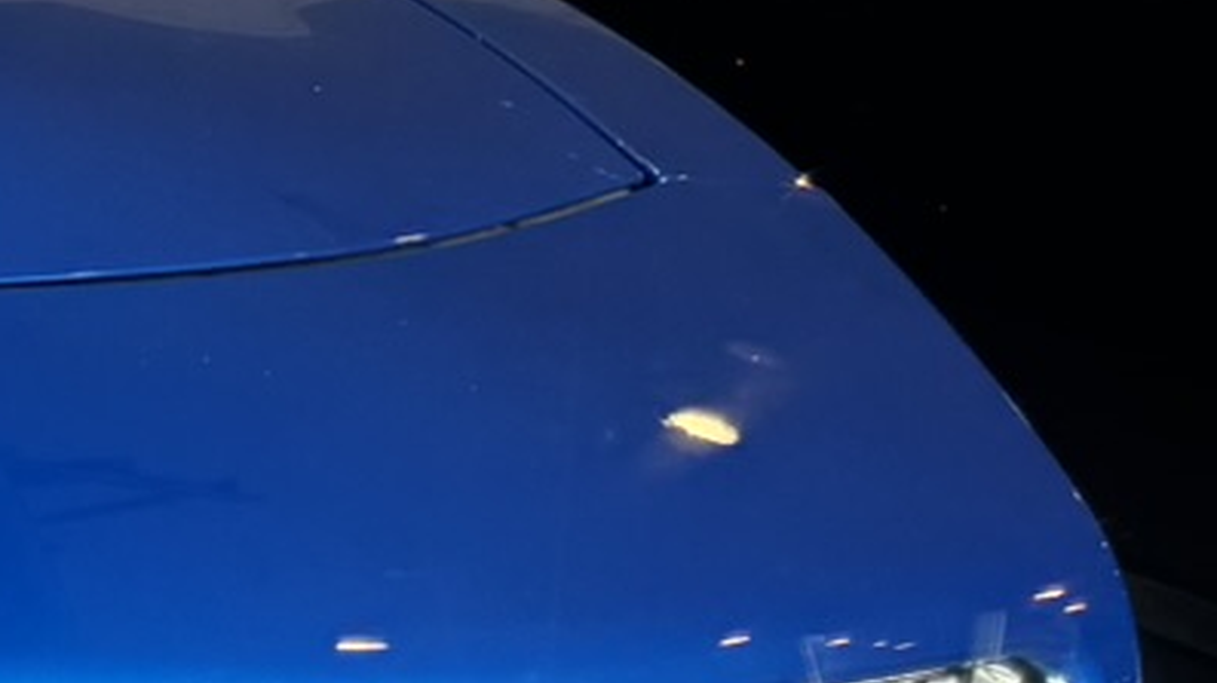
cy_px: 689
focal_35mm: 135
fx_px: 4355
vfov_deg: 8.9
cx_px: -1554
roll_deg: +0.3
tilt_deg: -14.0
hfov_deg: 12.8
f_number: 1.78
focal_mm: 6.76
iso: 80
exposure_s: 1/102
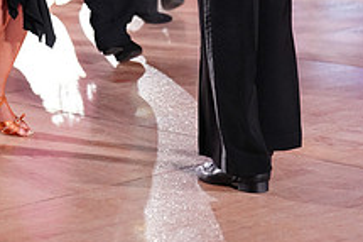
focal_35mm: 208
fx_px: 2096
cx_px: 106
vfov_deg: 6.5
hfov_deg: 9.9
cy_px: -81
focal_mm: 77
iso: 2500
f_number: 2.8
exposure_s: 1/640
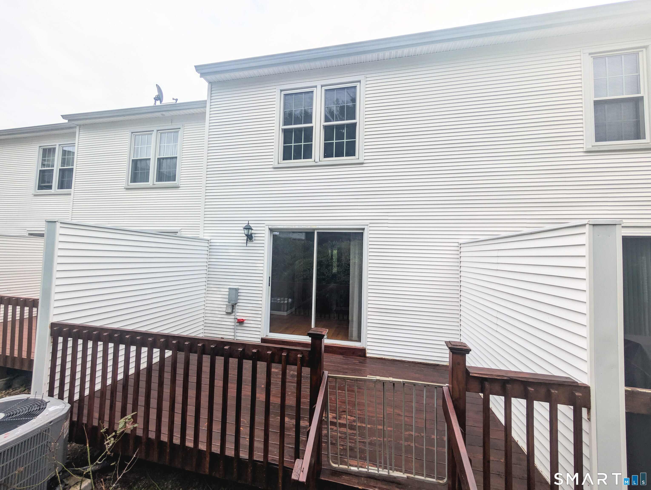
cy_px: 245
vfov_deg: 94.6
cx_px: 326
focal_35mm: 12
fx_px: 226
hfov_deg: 110.5
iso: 51
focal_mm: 2.02
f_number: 1.7
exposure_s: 1/2331
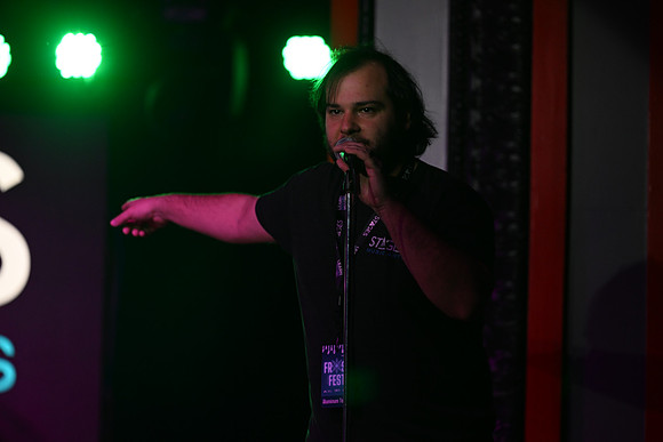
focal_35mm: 200
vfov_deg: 6.9
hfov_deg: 10.3
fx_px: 3684
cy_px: 221
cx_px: 332
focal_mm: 200
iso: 1600
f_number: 3.5
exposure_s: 1/400
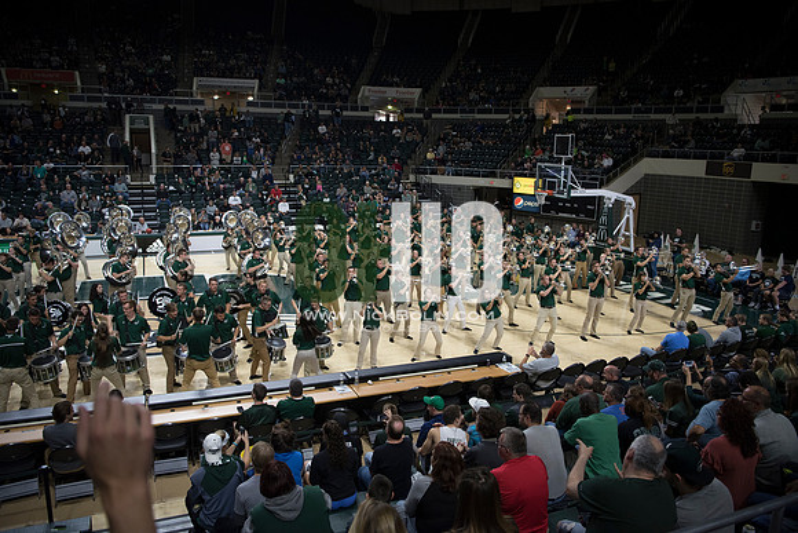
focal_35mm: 28
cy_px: 266
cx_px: 399
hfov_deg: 65.5
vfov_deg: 46.4
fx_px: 621
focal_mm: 28
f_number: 2.8
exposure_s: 1/1000
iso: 2000
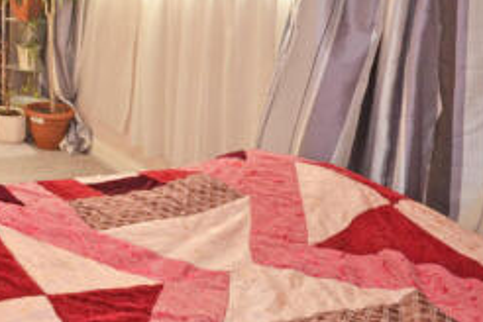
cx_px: -121
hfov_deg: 35.7
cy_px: -32
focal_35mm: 40
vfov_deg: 30.0
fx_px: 537
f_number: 5
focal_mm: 10
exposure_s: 1/100
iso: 400
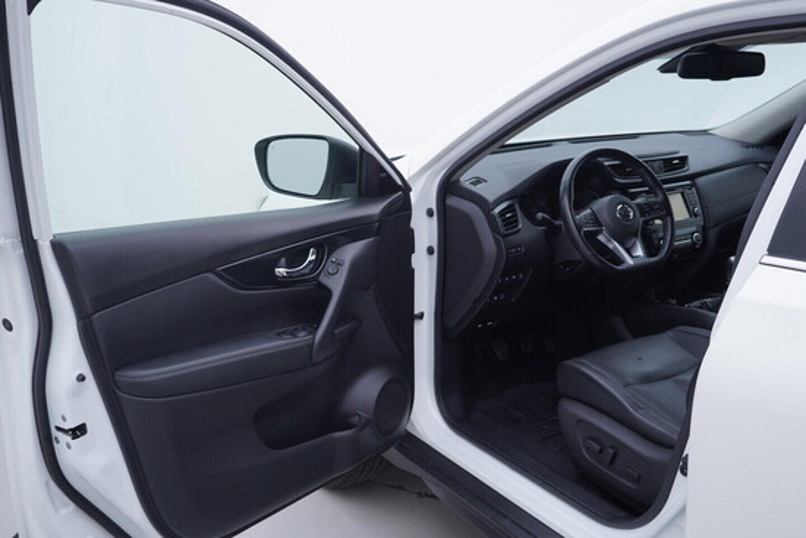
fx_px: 806
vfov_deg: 36.9
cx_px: 403
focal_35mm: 36
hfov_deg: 53.1
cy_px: 269
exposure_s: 1/60
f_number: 3.5
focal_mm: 24
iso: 125
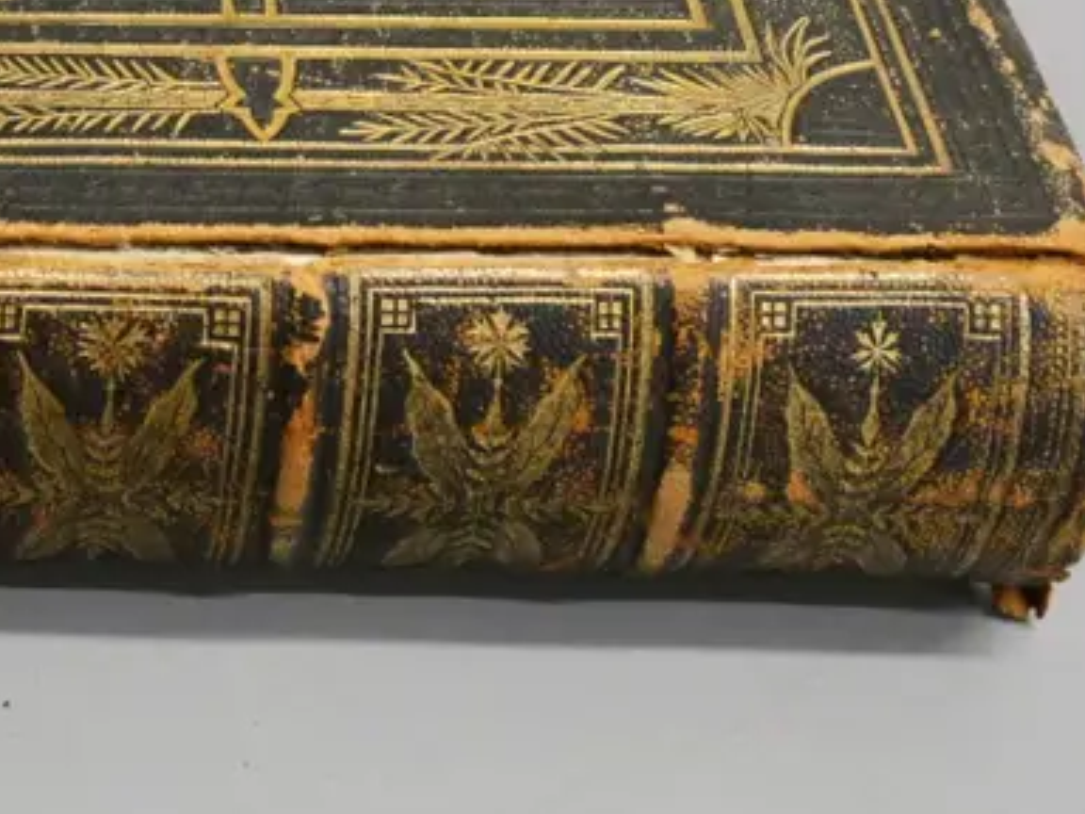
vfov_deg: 17.7
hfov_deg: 23.0
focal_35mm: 80
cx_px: -93
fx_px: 2508
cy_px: -96
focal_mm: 15
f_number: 5.6
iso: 3200
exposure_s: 1/100
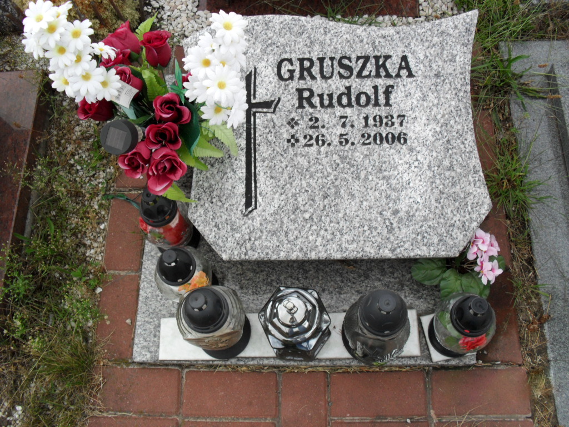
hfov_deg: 52.6
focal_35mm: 35
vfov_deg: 40.7
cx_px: 284
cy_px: 214
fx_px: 575
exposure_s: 1/350
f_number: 3.2
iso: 100
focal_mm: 6.3
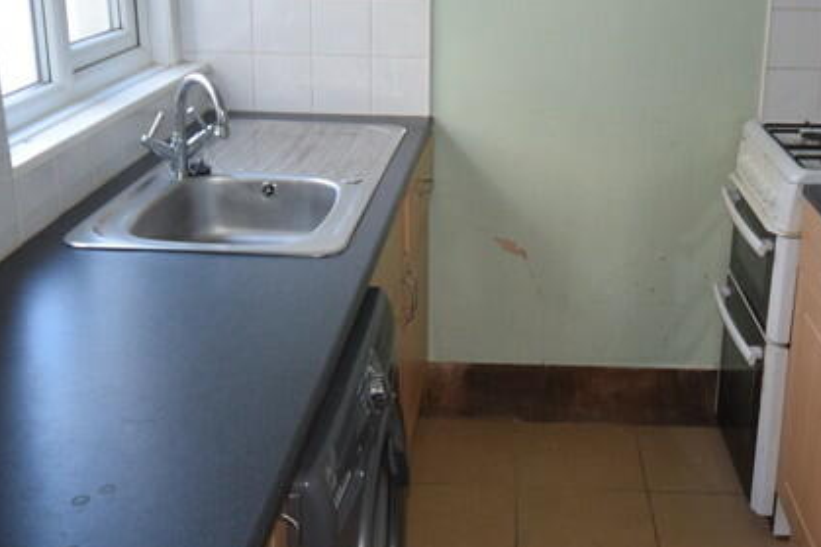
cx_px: 482
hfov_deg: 44.3
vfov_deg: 30.3
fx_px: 1003
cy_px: 179
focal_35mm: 44
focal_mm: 12
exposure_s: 1/60
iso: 1000
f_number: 4.5
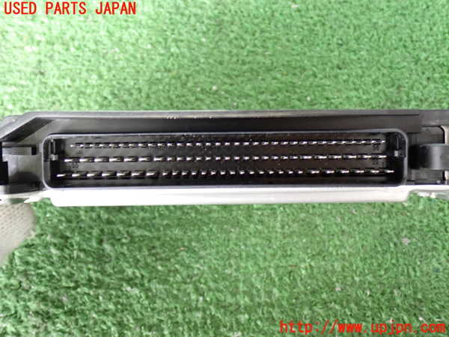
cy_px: 168
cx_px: 224
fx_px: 493
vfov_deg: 37.7
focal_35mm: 38
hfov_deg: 49.0
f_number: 2.7
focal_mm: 6.83
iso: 400
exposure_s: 1/40
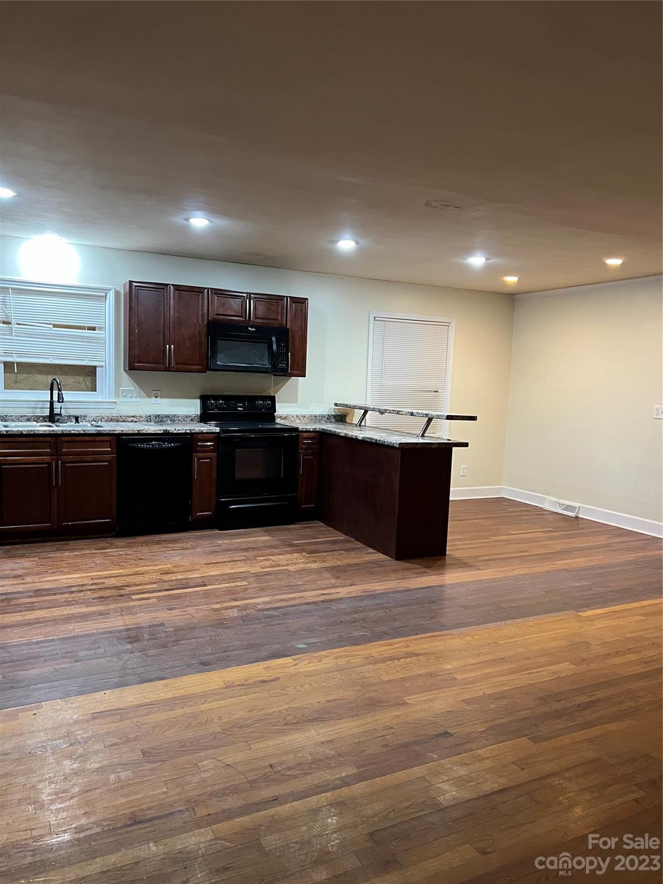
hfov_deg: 53.1
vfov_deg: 67.3
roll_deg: -2.0
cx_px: 332
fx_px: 664
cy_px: 442
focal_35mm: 26
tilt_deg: -6.6
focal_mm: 5.7
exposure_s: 1/60
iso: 320
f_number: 1.5
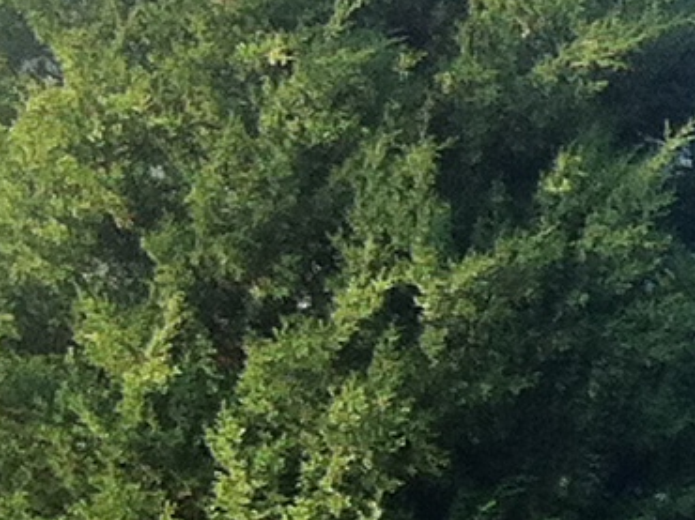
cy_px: 1543
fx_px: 4916
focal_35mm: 245
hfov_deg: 7.8
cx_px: 1270
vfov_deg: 5.7
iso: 80
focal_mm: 3.85
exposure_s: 1/124
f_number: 2.8
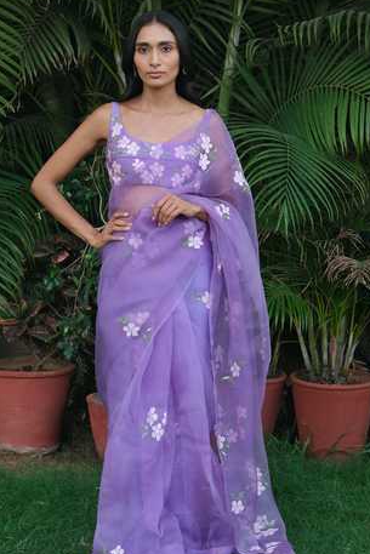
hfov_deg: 21.9
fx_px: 955
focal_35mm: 62
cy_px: 305
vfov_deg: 32.3
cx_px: 170
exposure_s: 1/250
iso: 1000
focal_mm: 35.8
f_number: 4
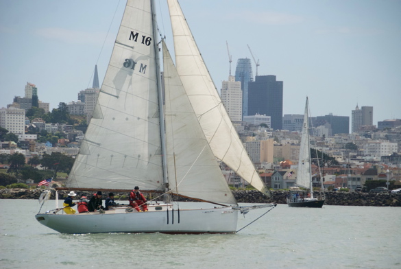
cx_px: 200
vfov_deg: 7.1
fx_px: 2175
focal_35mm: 195
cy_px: 134
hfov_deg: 10.5
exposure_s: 1/4000
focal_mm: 130
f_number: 5.6
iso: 800
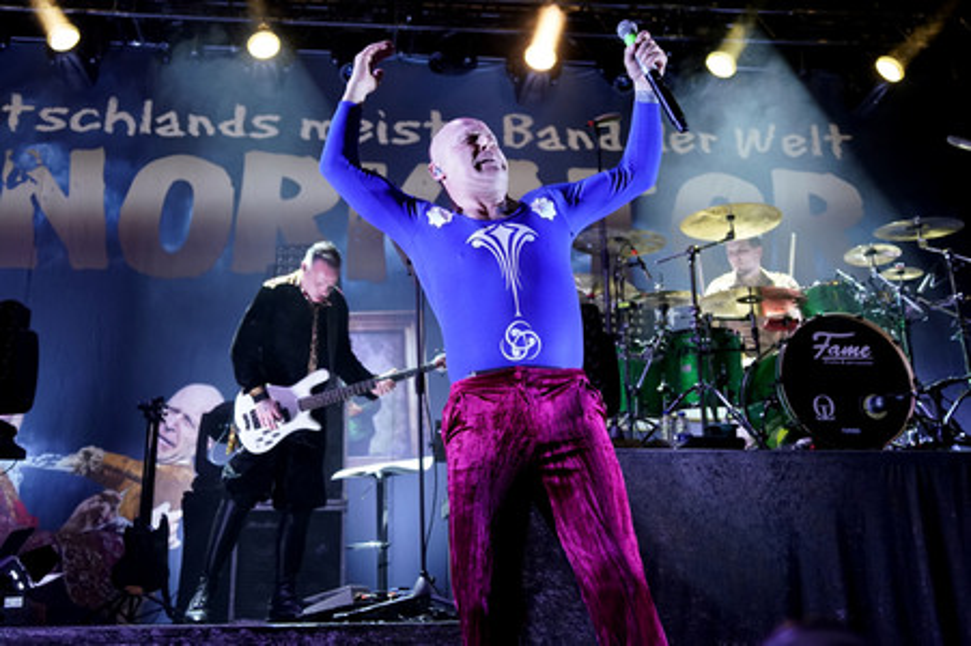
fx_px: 755
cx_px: 486
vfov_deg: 46.3
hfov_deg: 65.5
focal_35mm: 28
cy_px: 323
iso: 2500
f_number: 2.8
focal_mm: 28
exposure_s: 1/400
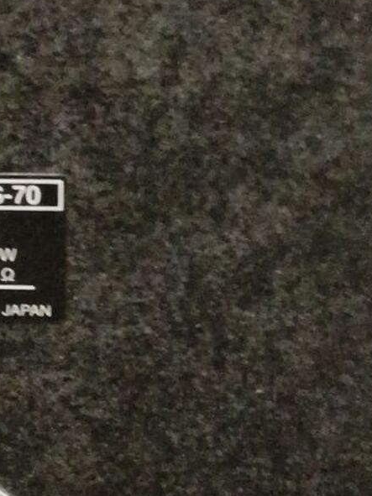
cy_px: 334
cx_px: 32
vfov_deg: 17.1
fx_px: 1648
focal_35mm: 115
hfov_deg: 12.8
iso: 800
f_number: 2.2
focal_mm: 3.95
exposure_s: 1/6.67
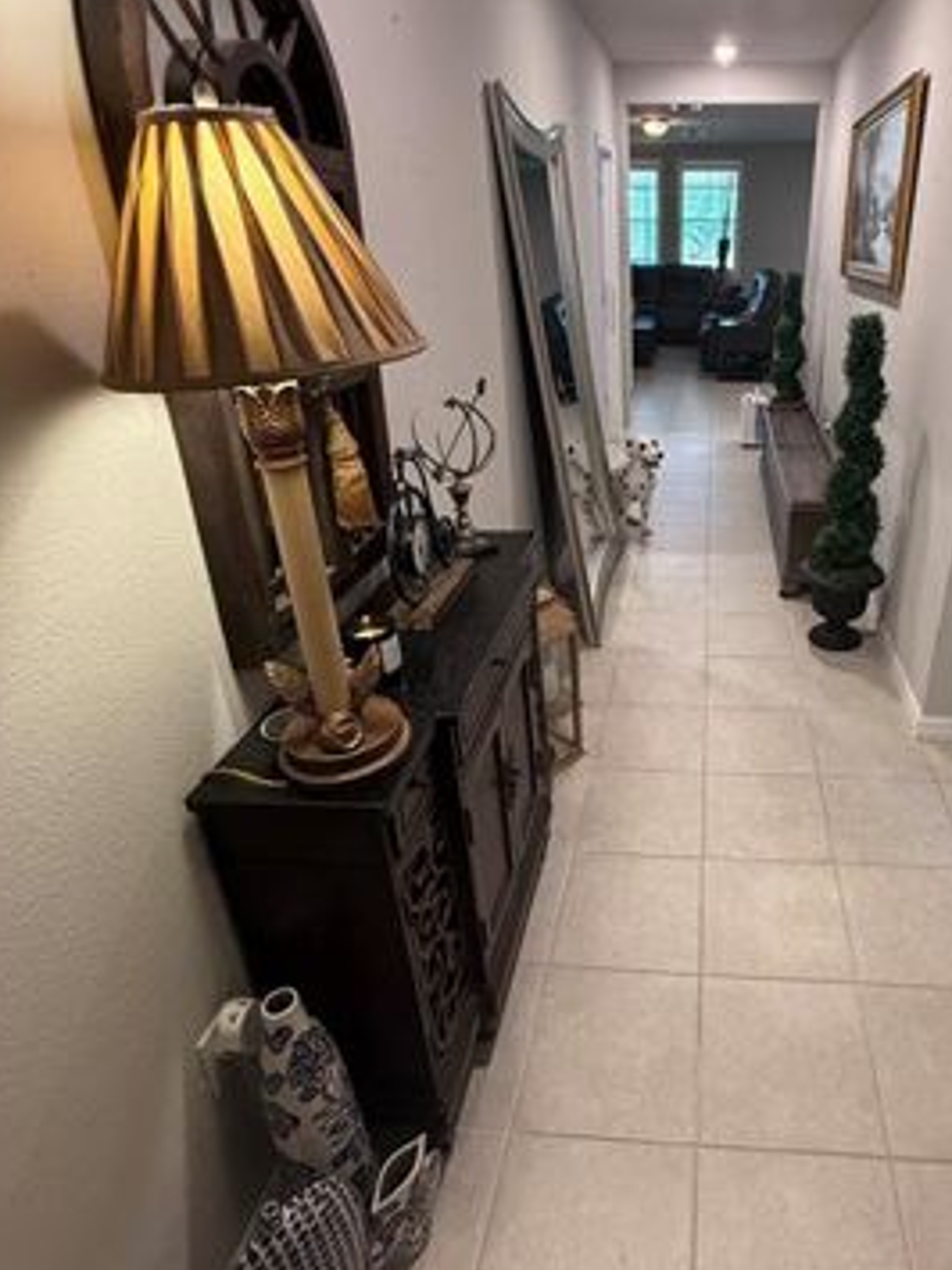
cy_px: 590
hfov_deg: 61.2
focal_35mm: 21
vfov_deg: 78.9
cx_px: 667
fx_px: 771
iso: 320
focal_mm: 2.22
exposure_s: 1/60
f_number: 2.2
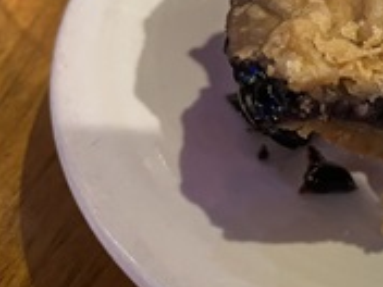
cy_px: 45
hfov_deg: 27.6
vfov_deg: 23.2
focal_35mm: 62
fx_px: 686
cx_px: 455
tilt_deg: -45.6
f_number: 1.6
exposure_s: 1/30
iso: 500
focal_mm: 5.1
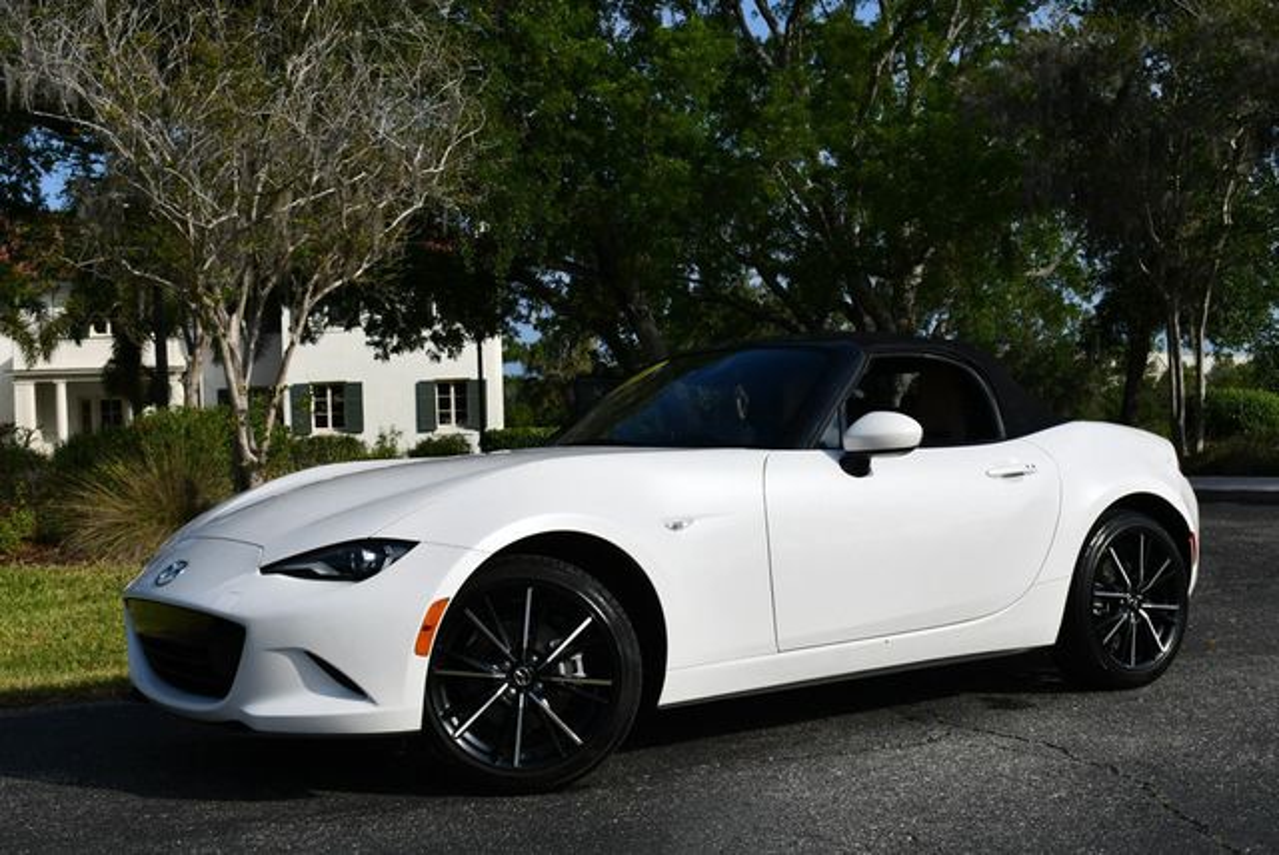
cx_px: 640
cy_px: 428
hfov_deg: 41.1
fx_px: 1707
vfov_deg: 28.1
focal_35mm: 48
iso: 100
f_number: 10
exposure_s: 1/400
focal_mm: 24
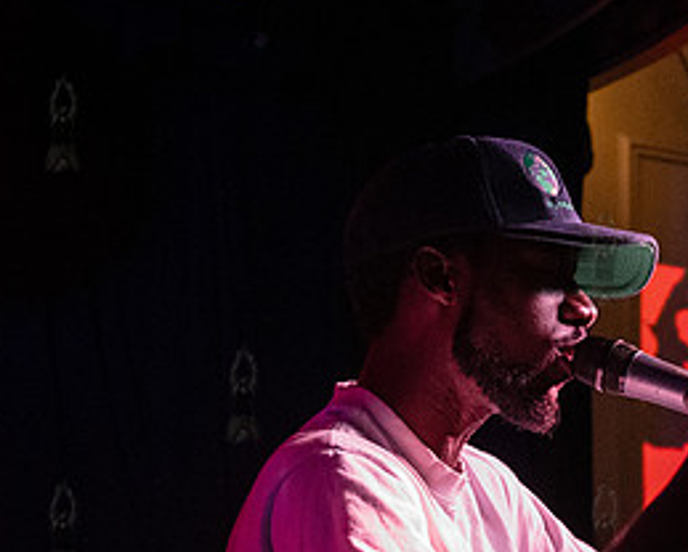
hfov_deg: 19.6
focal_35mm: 96
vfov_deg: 15.8
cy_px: 545
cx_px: 622
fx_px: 1958
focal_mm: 42
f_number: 3.5
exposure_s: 1/250
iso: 12800
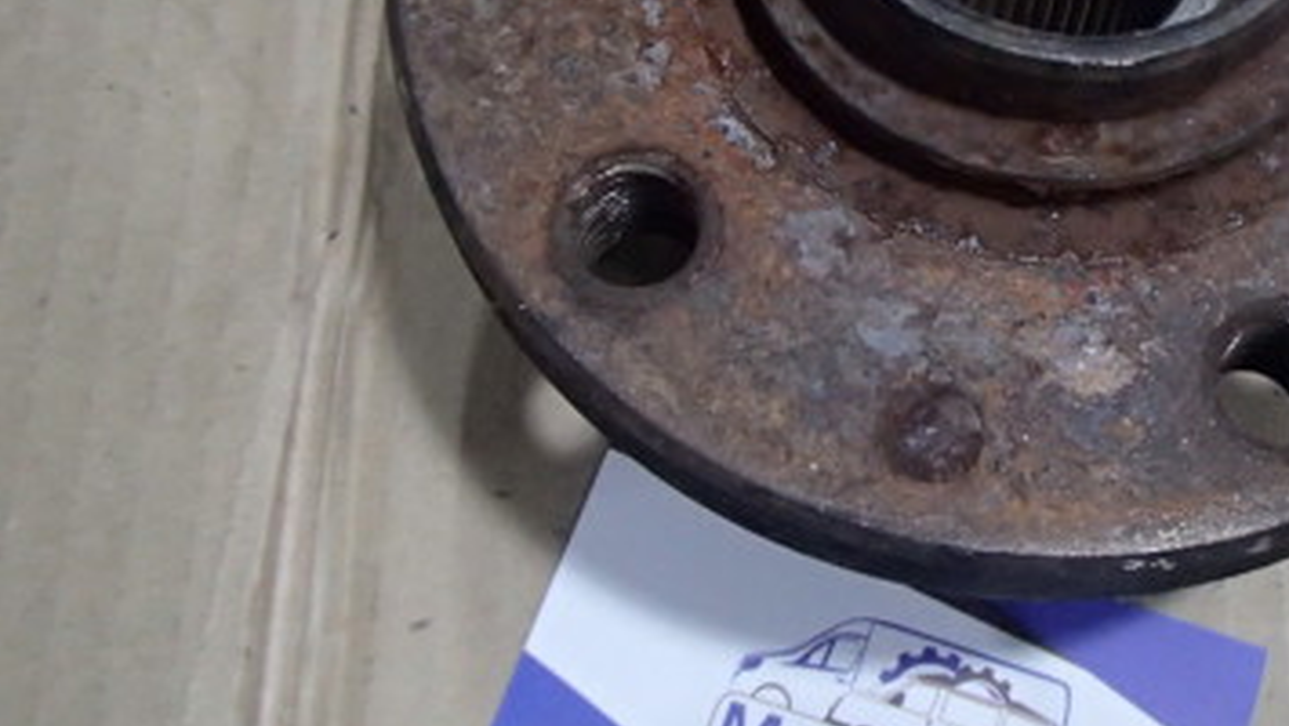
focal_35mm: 55
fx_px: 1881
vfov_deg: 21.5
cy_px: 122
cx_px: 984
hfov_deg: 36.8
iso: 800
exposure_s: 1/25
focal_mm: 5
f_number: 3.9
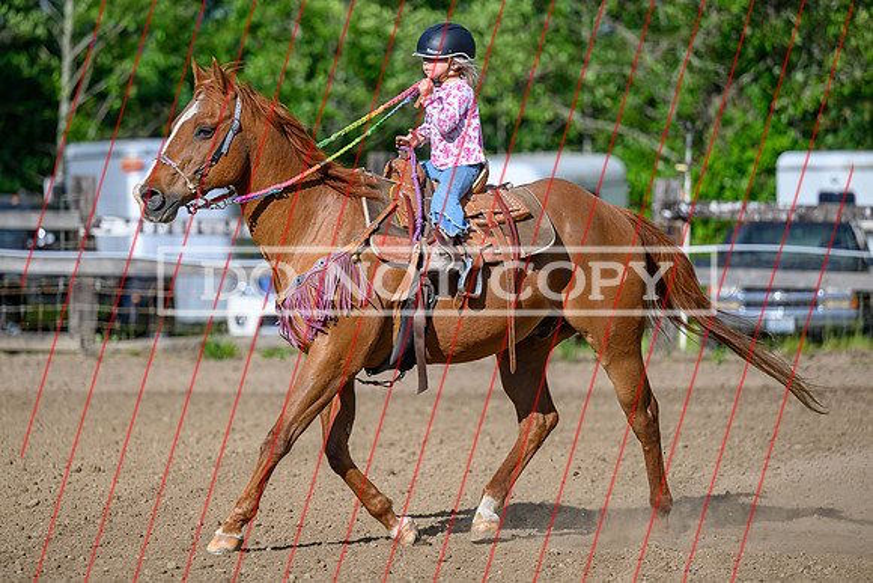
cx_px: 429
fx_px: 4659
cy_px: 245
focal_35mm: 192
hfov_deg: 10.7
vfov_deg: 7.2
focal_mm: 160
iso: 160
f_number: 2.8
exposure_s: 1/2500
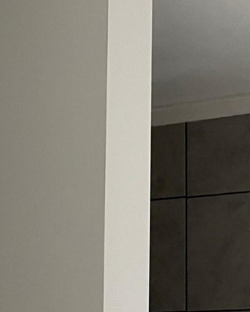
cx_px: 281
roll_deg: +1.0
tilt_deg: +2.1
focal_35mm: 95
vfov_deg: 18.6
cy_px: 420
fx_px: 878
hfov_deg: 15.7
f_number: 1.6
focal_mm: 4.2
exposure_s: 1/60
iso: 320
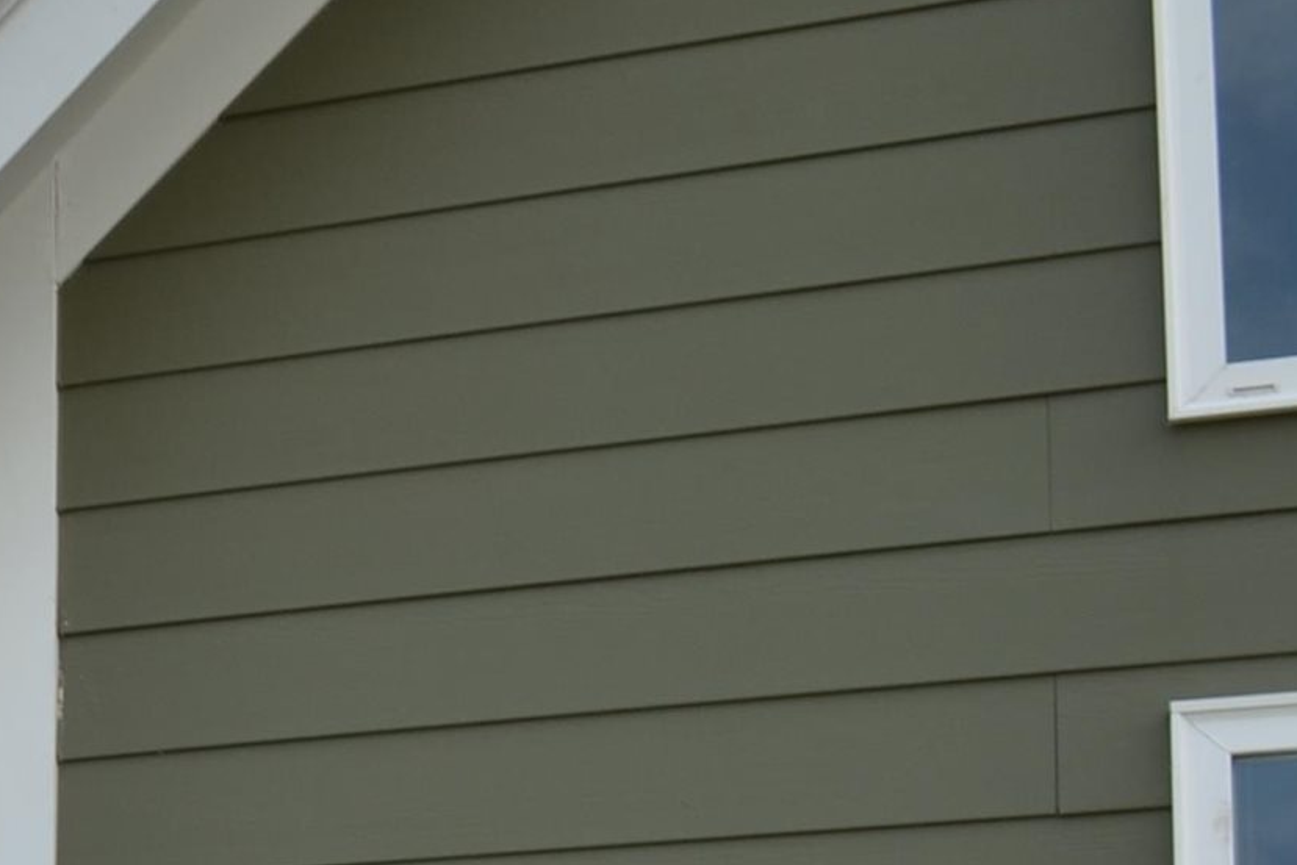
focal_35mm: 100
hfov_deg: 17.6
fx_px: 3603
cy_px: 1419
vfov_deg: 12.8
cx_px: -821
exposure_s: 1/200
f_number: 8
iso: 100
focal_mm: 18
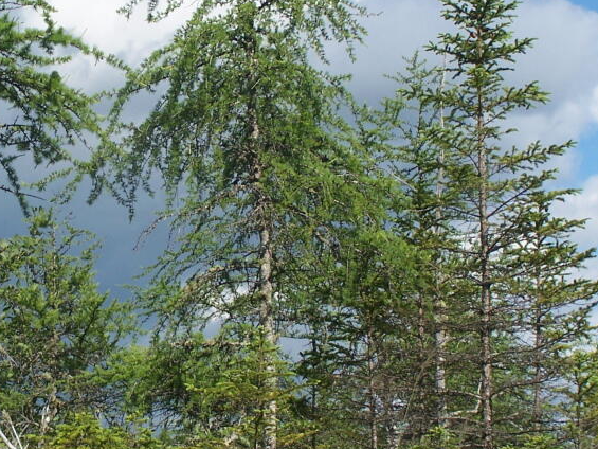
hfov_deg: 14.4
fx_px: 2350
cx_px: 123
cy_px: 140
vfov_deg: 10.9
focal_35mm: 136
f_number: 4.5
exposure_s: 1/800
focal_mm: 12.4
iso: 80
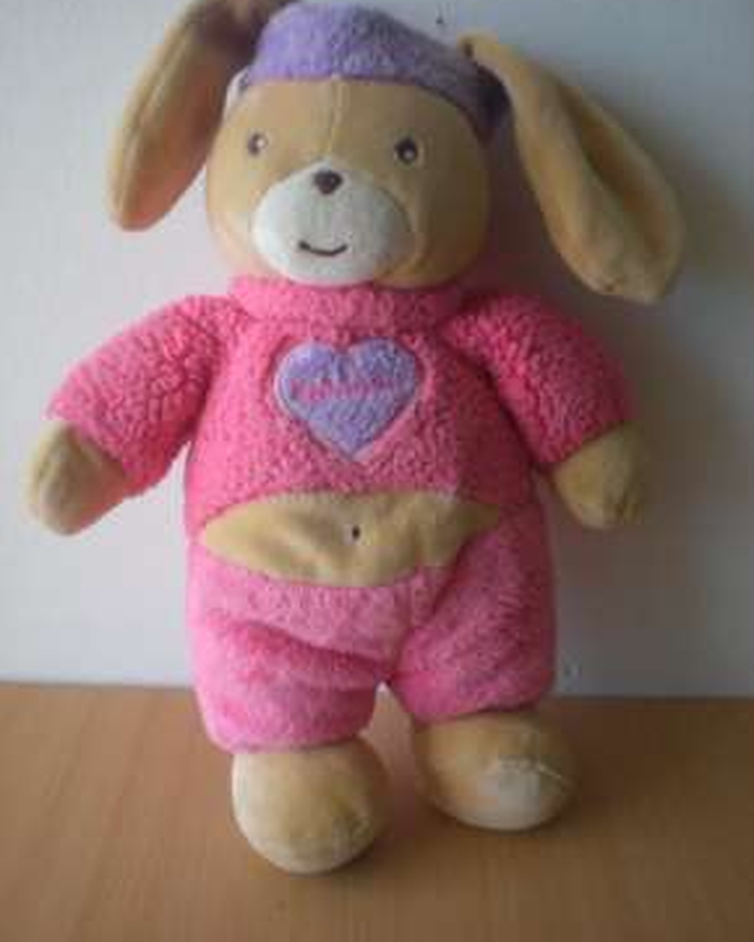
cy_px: 470
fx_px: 1115
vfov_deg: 45.8
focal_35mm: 40
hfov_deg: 37.4
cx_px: 378
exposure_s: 1/60.3
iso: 90
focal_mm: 6.3
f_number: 3.1
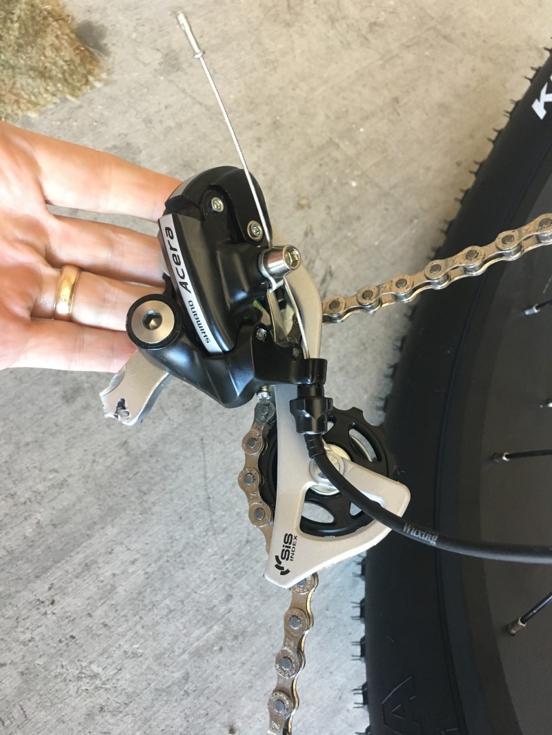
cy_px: 368
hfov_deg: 48.2
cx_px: 276
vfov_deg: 61.6
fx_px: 616
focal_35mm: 29
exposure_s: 1/30
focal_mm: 4.15
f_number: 2.2
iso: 125
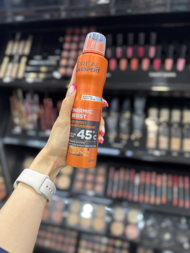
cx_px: 95
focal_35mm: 24
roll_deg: +0.0
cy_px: 126
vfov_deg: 71.6
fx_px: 176
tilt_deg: -20.0
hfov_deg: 56.8
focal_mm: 6.76
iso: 125
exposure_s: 1/50
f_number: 1.78
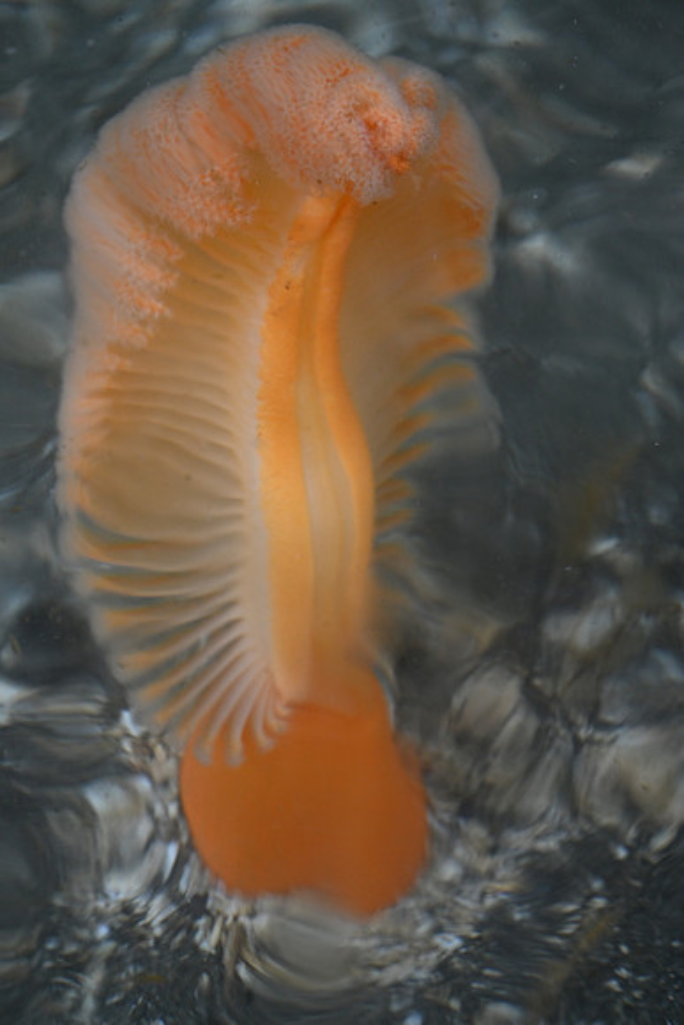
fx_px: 2990
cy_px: 512
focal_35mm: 105
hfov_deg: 13.0
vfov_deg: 19.5
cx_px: 342
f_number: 3
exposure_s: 1/125
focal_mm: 105
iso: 1250
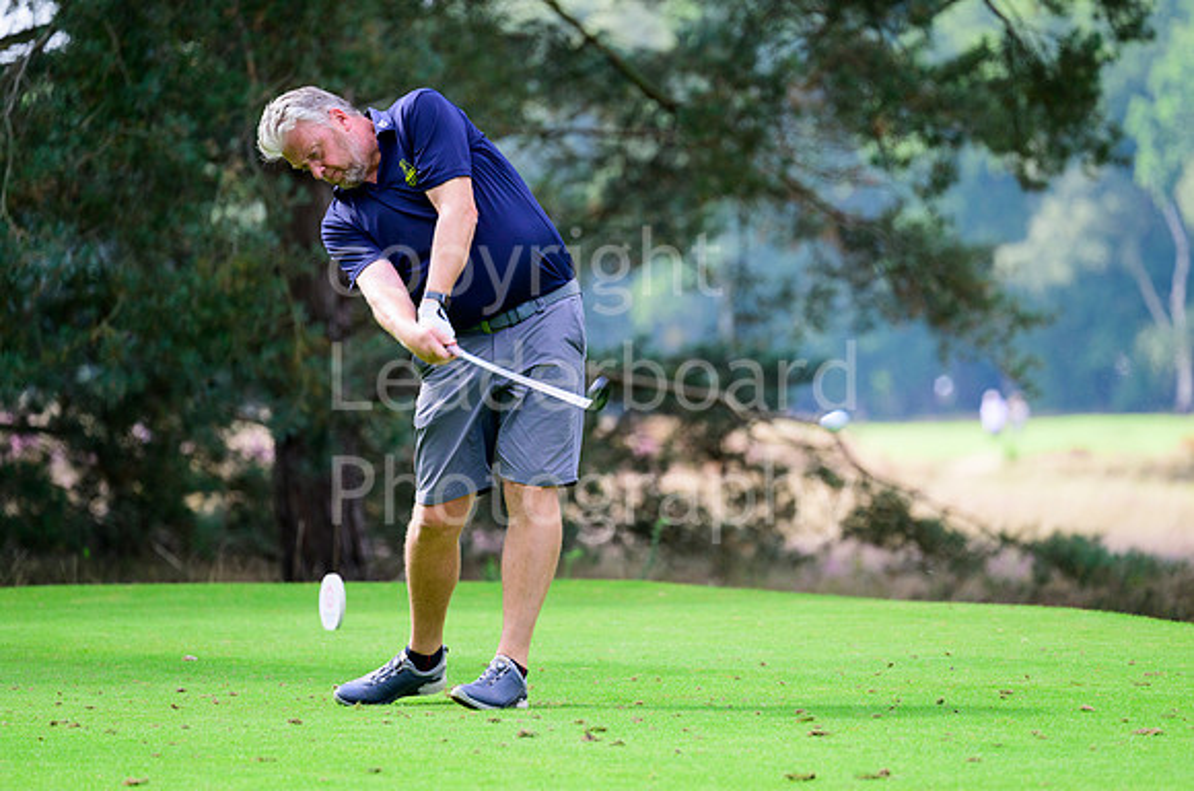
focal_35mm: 322
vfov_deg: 4.3
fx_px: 10643
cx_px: 627
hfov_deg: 6.4
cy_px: 381
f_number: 5.6
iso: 800
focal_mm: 300
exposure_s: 1/1000
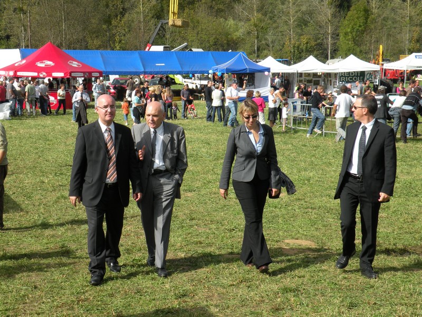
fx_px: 927
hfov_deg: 25.7
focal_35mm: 76
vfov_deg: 19.4
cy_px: 158
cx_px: 211
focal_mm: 13.4
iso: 64
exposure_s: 1/219
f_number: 6.3
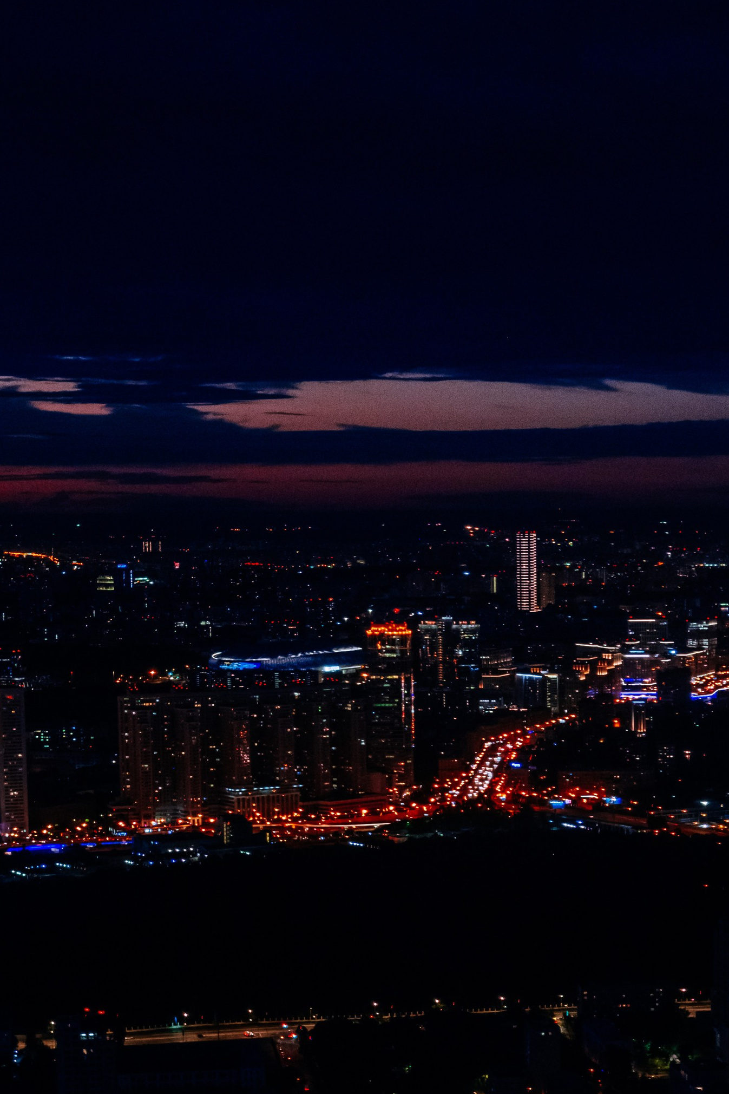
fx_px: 2886
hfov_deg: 14.2
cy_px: 898
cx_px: 662
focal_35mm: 95
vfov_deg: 21.2
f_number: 2.8
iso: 800
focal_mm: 33
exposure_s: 1/30
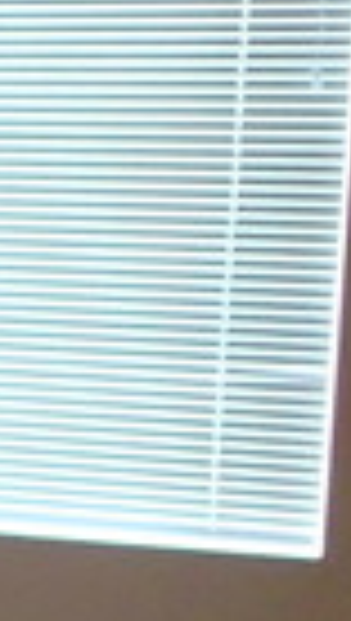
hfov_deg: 7.2
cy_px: 423
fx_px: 2324
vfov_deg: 15.2
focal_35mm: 141
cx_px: -886
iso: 1600
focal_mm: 5.14
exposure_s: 1/100
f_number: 2.2
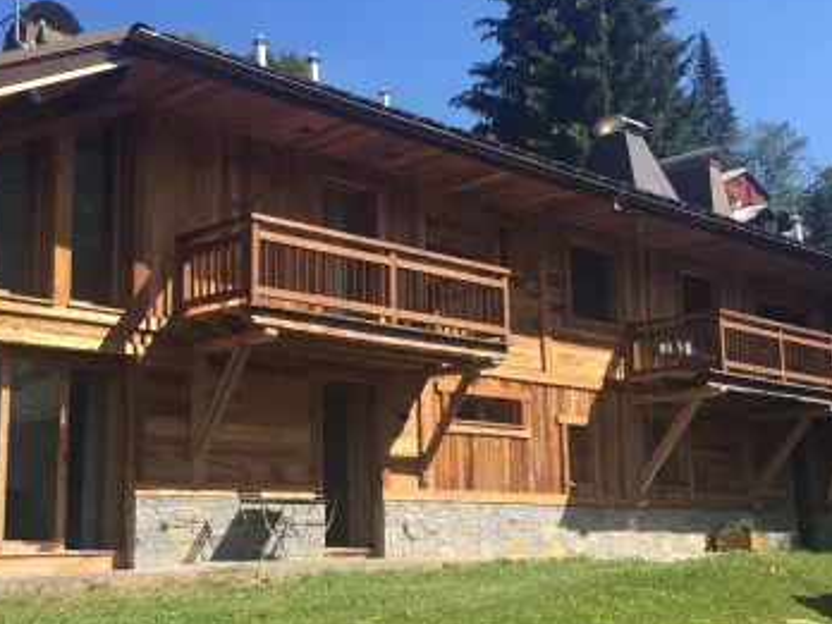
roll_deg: +0.1
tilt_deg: +11.0
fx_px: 1202
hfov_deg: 38.1
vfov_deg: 29.1
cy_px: 311
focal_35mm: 50
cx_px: 337
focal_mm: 4.15
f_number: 2.2
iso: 32
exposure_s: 1/964
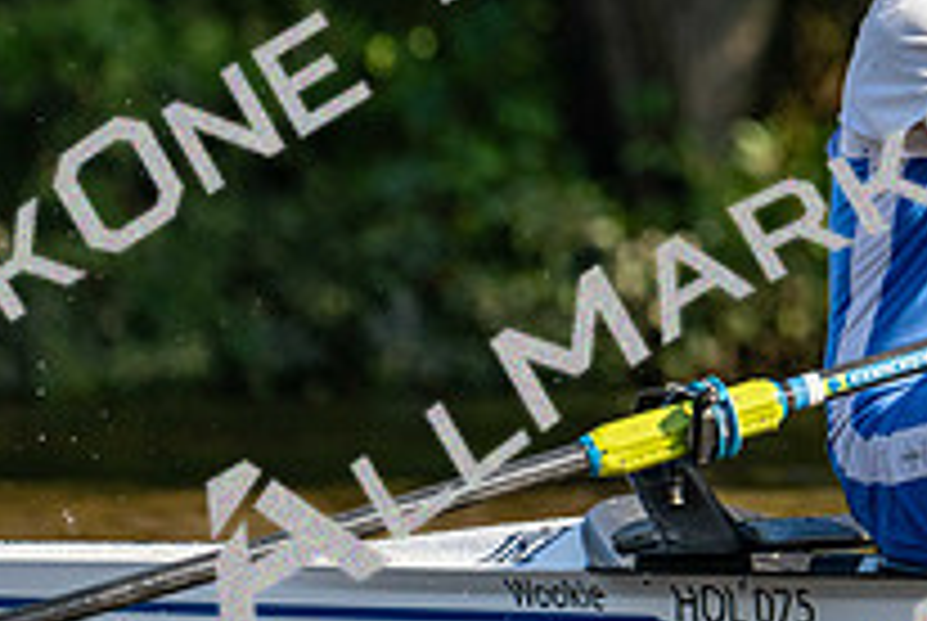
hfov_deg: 1.8
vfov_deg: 1.2
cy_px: -38
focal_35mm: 1124
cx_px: 1120
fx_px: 28984
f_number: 4.5
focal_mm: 400
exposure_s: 1/3200
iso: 900
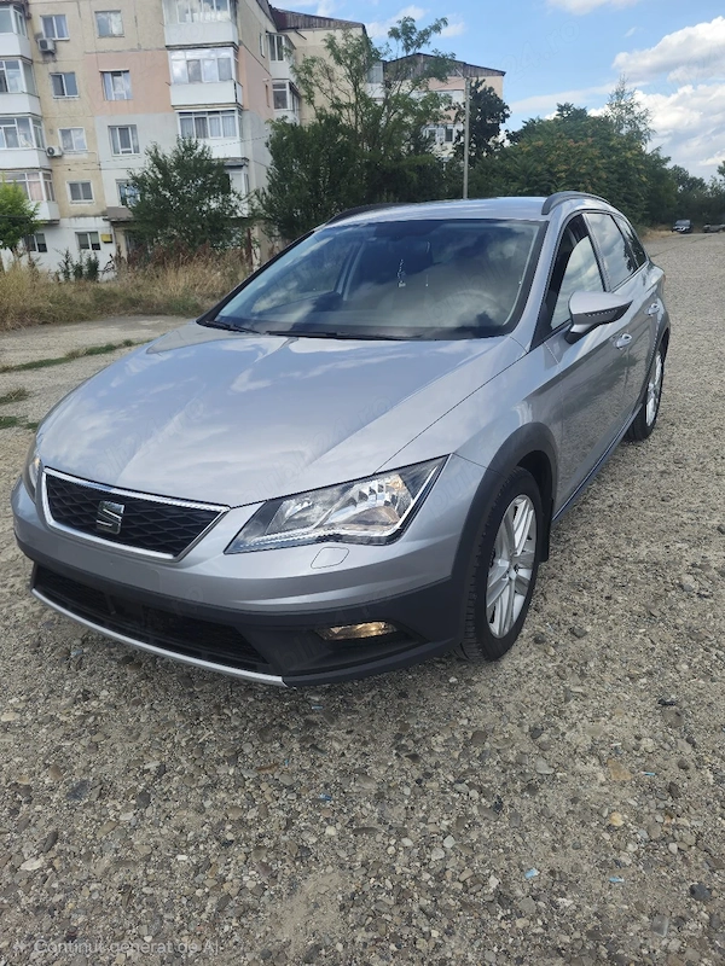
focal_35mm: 23
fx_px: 642
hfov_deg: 58.9
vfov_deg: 73.9
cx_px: 362
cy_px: 483
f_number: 1.8
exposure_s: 1/909
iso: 50
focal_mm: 5.54
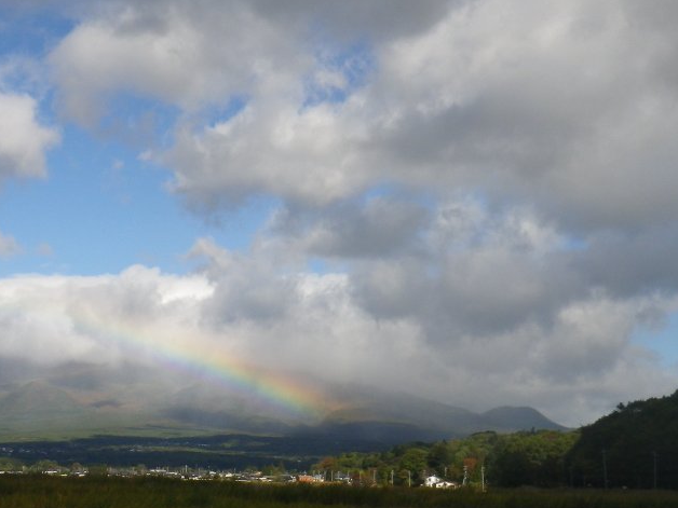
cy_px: 274
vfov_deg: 25.2
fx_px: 1136
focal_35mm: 58
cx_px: 195
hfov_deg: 32.8
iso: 80
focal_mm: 6.1
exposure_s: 1/800
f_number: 4.6
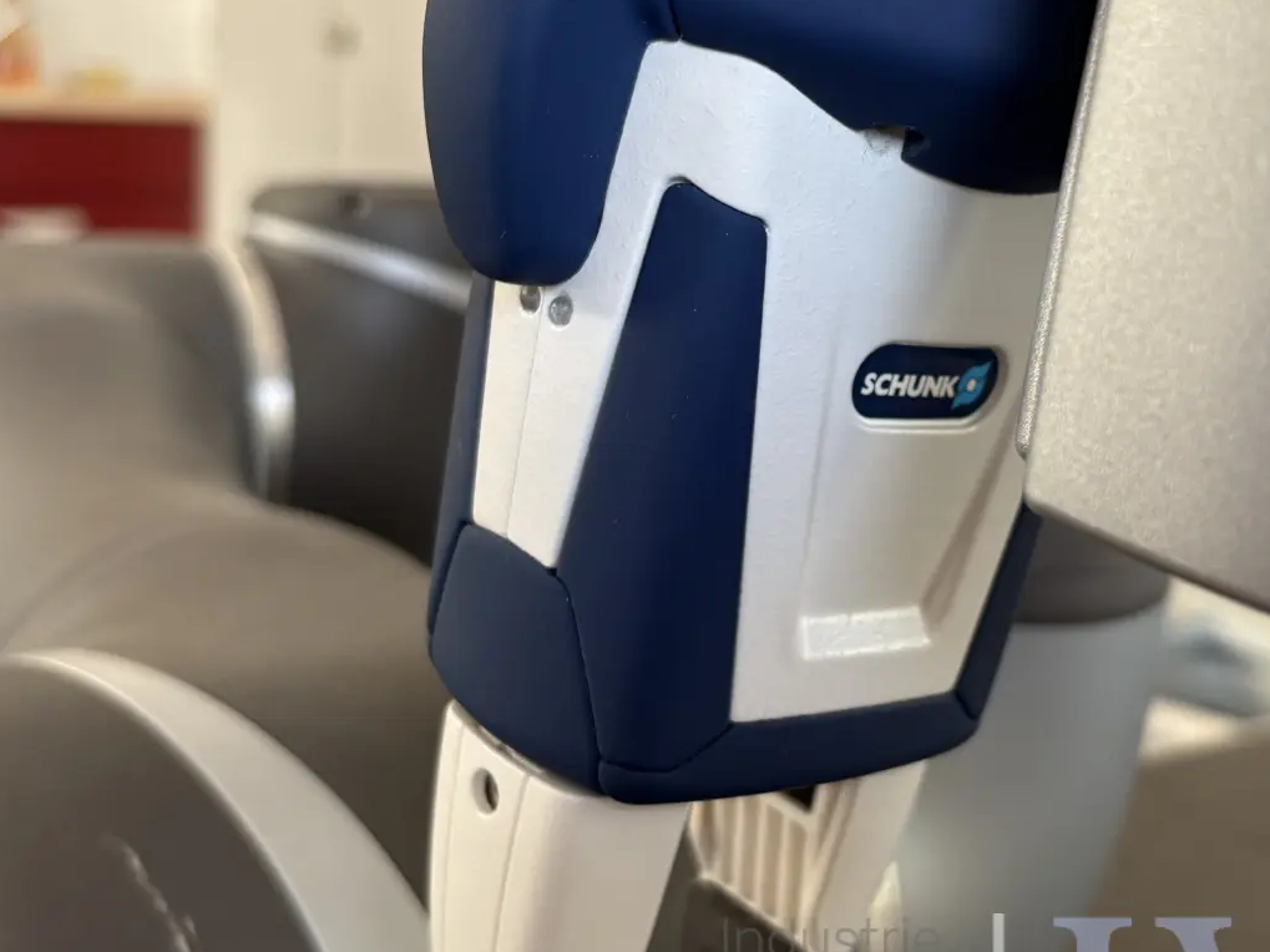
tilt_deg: -8.2
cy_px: 381
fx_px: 1798
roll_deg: -1.9
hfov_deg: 38.7
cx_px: 795
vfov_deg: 29.6
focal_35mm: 49
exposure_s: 1/113
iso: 125
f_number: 1.6
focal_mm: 5.96
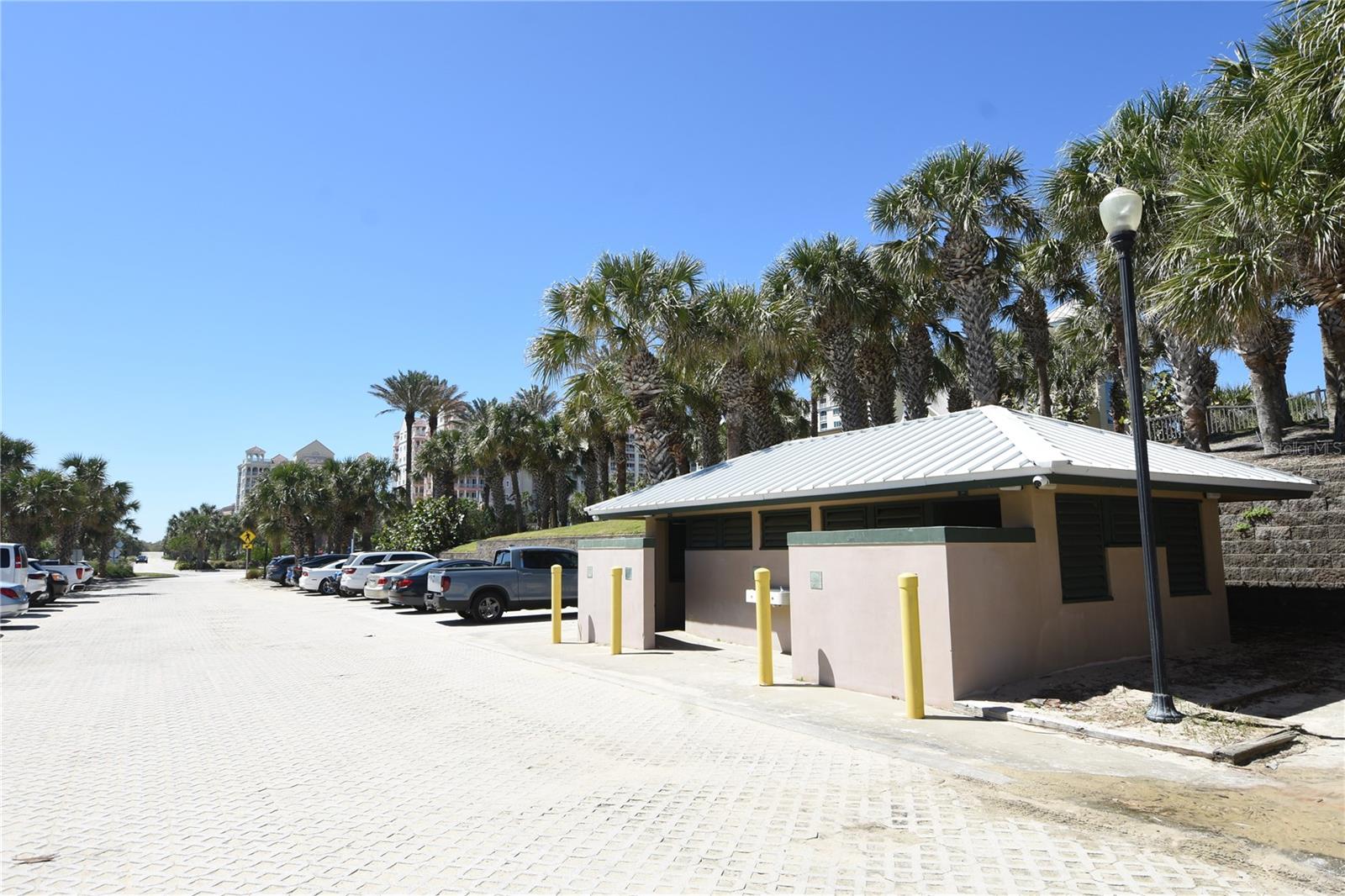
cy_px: 448
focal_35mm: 22
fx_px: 840
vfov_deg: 56.1
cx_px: 672
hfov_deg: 77.3
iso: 100
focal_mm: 15
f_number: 7.1
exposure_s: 1/200
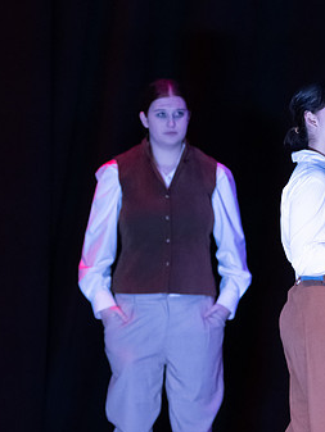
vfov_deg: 2.9
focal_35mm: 689
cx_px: 155
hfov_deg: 2.2
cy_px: 280
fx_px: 8620
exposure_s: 1/400
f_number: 2.8
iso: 7200
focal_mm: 300
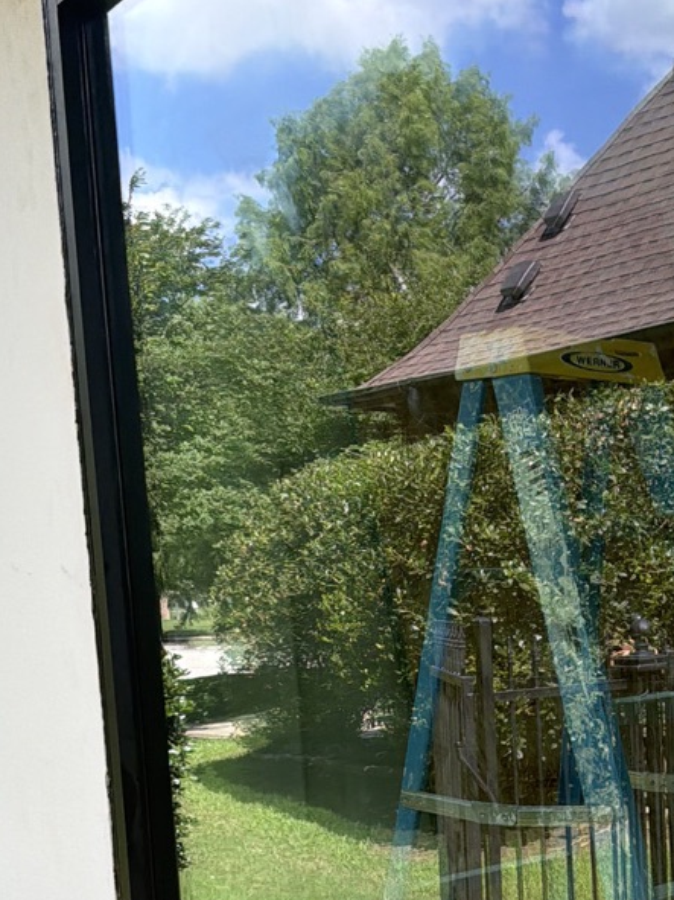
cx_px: 691
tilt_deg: -4.2
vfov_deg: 29.1
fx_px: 1688
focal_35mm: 65
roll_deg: +3.0
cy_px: 728
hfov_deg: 21.7
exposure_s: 1/1122
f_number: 1.78
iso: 80
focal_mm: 6.76
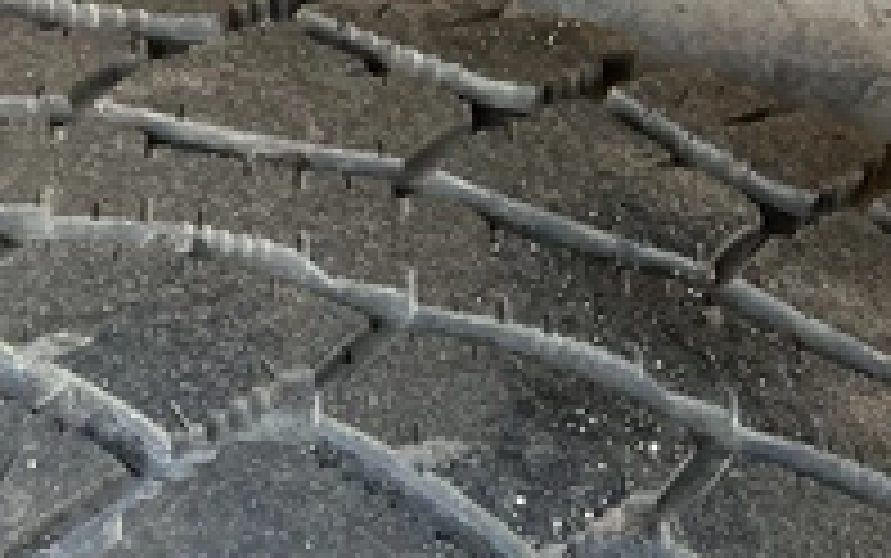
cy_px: 616
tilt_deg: -53.5
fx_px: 1458
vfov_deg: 20.6
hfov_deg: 33.8
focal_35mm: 60
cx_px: 562
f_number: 1.8
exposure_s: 1/122
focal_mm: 3
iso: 64
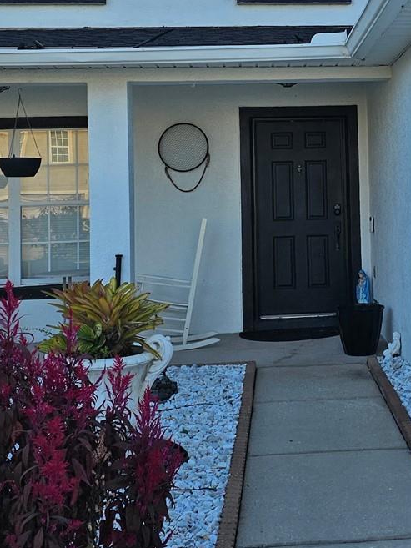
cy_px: 133
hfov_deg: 25.6
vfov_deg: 33.6
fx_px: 886
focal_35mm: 56
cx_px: 339
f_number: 1.7
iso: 16
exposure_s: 1/507
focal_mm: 6.3
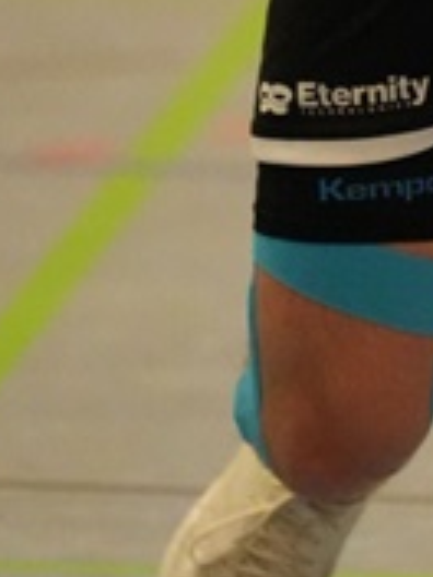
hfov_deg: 1.5
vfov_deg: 2.0
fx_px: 16445
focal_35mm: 986
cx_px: 627
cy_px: -475
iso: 12800
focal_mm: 200
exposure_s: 1/1250
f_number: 2.8
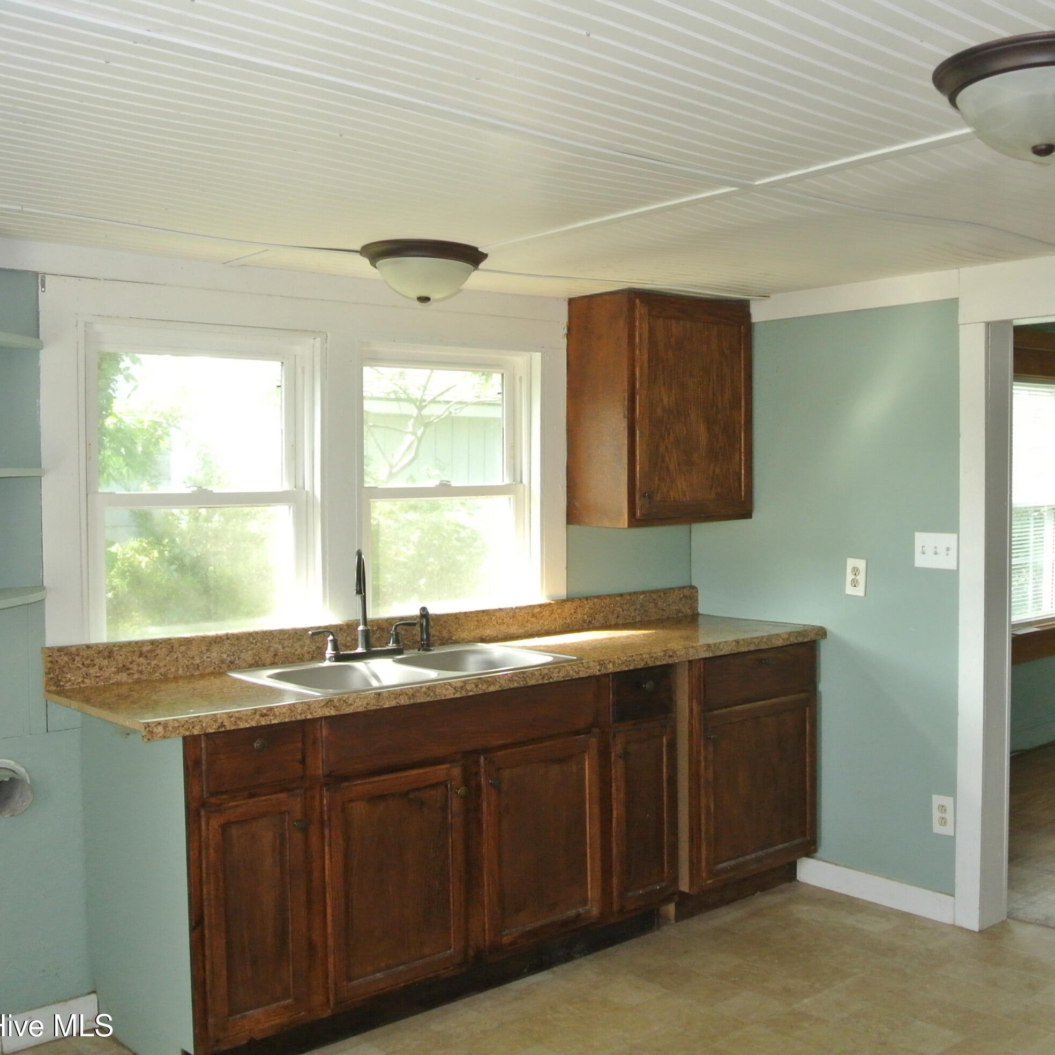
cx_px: 689
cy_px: 537
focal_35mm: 35
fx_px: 1207
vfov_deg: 47.2
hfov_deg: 46.6
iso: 720
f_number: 3.5
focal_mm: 10
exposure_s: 1/60
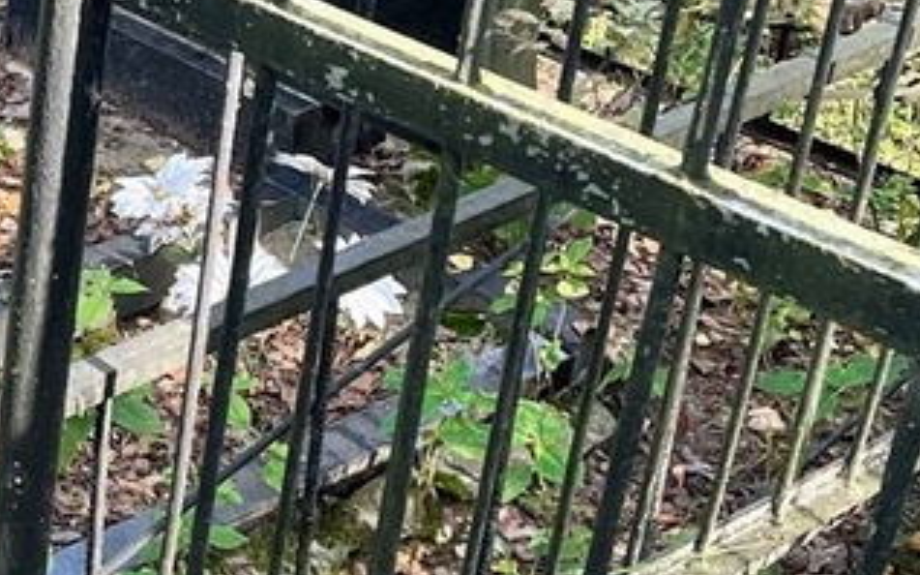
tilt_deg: -22.4
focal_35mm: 89
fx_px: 2231
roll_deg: +2.9
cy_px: 23
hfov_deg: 20.7
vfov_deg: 14.5
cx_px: -357
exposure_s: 1/121
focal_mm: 4.2
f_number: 1.6
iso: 100
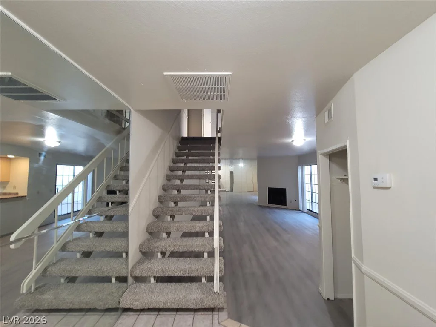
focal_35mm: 13
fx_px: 164
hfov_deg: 106.2
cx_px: 218
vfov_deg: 89.9
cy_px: 164
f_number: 2.2
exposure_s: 1/30
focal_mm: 2.2
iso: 640
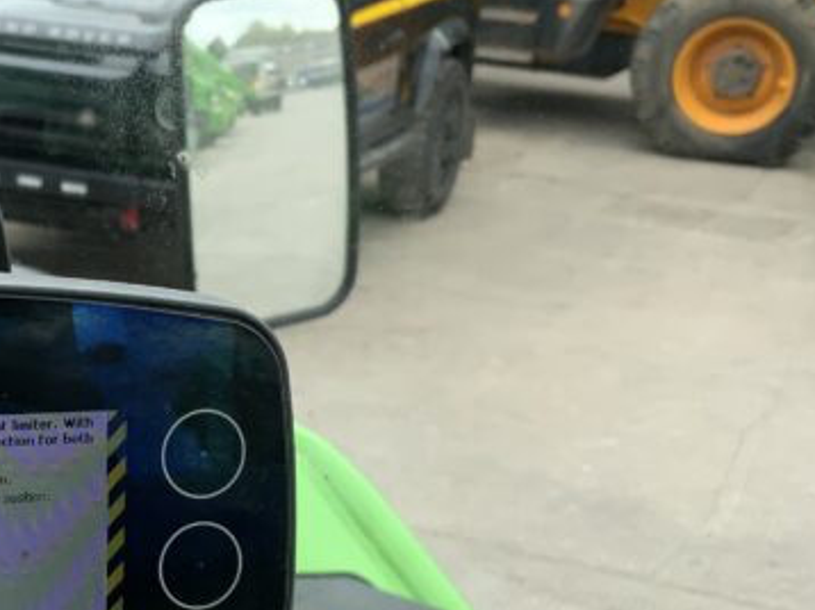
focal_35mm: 83
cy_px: 464
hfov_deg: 22.7
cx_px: 0
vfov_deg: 17.6
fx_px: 1953
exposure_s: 1/353
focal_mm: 3
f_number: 1.8
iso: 16
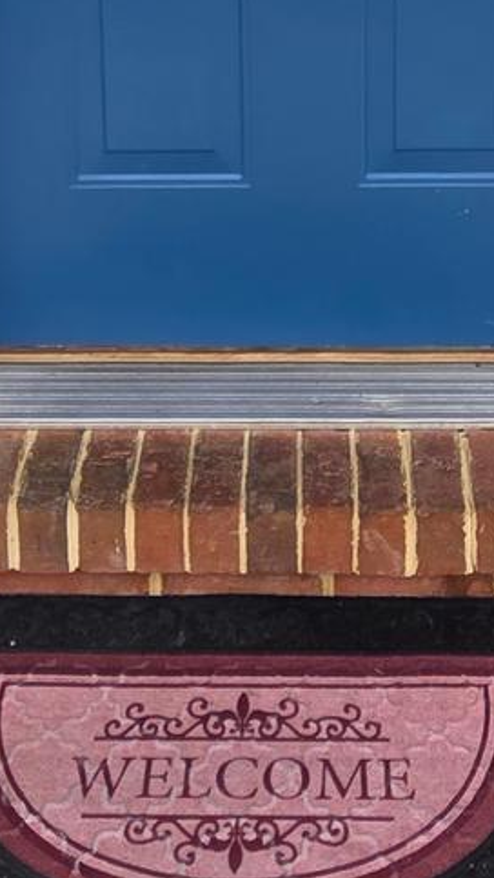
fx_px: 1396
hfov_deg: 20.0
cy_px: -302
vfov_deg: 28.0
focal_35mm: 60
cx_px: 301
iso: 64
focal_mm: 2.2
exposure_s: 1/359
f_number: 1.9
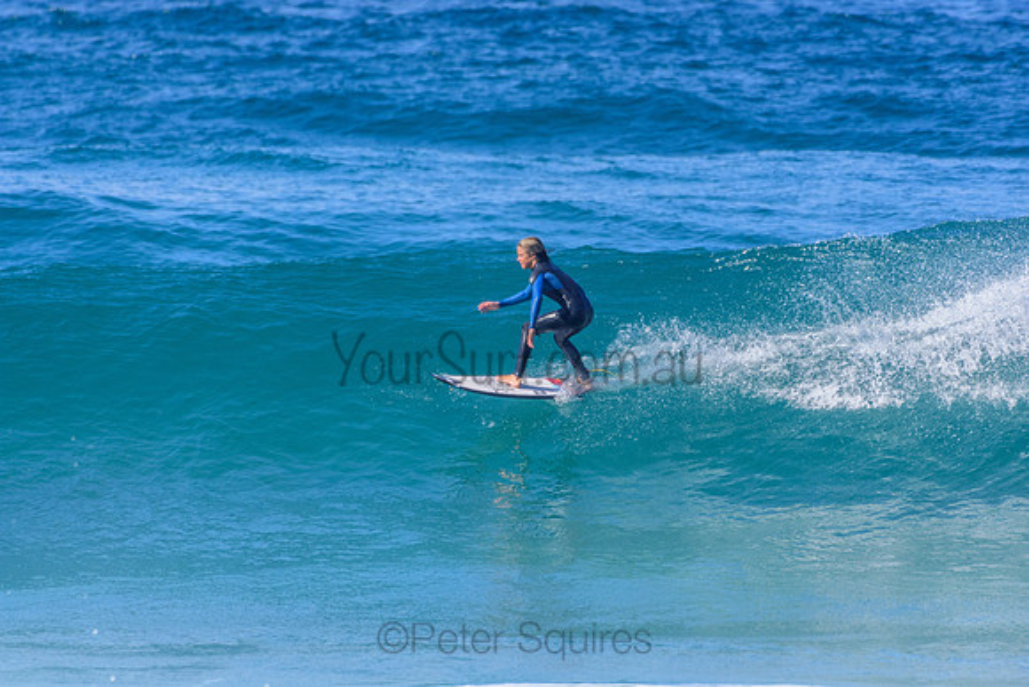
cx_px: 514
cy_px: 344
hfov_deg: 2.7
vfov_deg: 1.8
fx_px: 21442
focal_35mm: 750
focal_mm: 500
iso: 450
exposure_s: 1/2000
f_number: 5.6
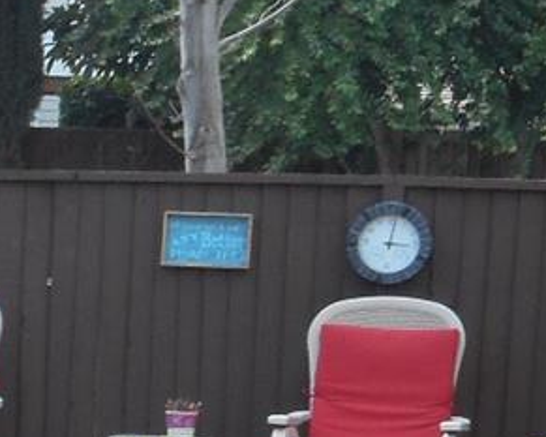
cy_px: 615
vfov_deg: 6.9
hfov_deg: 8.1
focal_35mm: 221
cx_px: -709
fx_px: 3572
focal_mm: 7.9
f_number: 4.7
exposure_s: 1/100
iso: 80
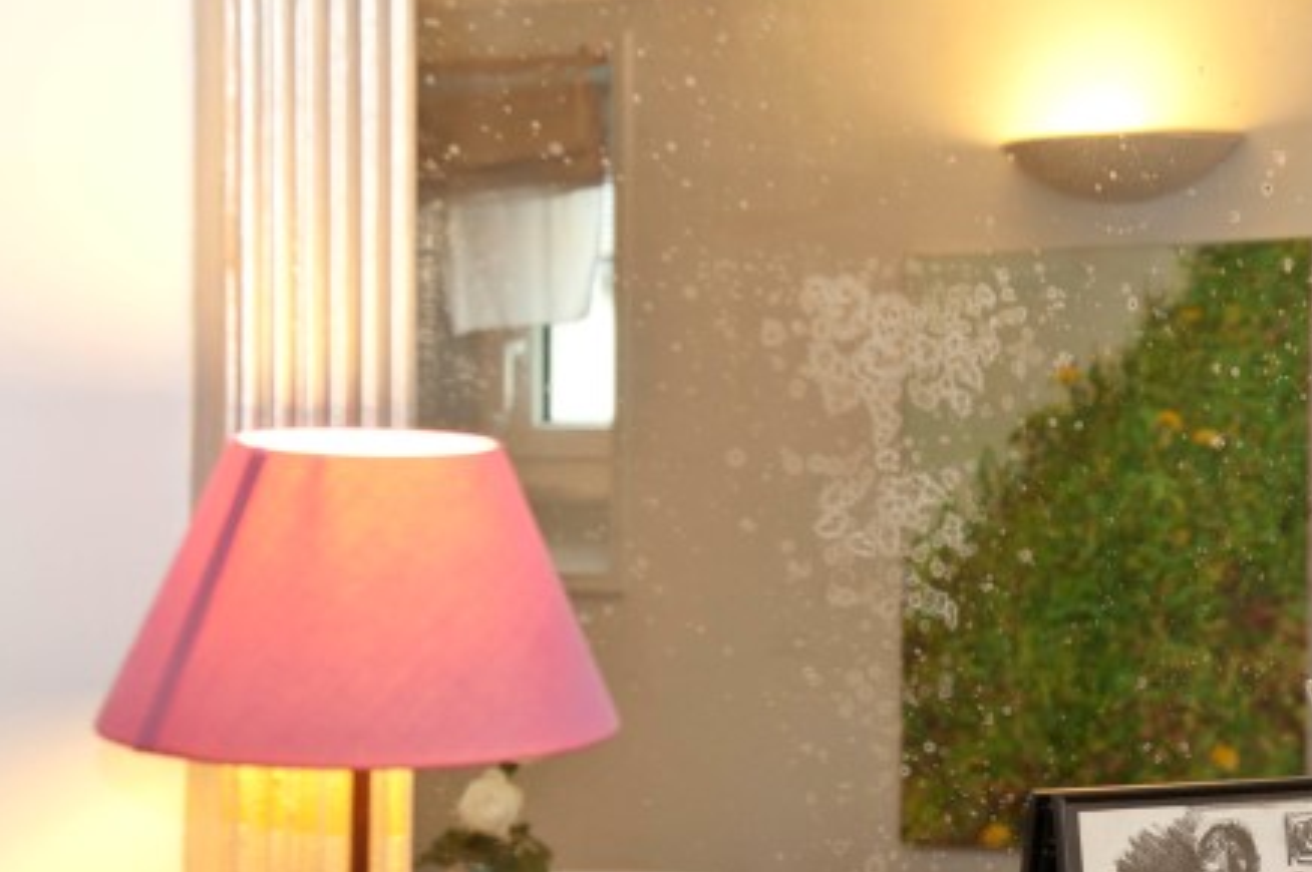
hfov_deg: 25.5
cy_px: 770
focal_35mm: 77
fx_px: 2804
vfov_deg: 17.5
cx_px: 1192
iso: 400
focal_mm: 42
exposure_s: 1/30
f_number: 3.5
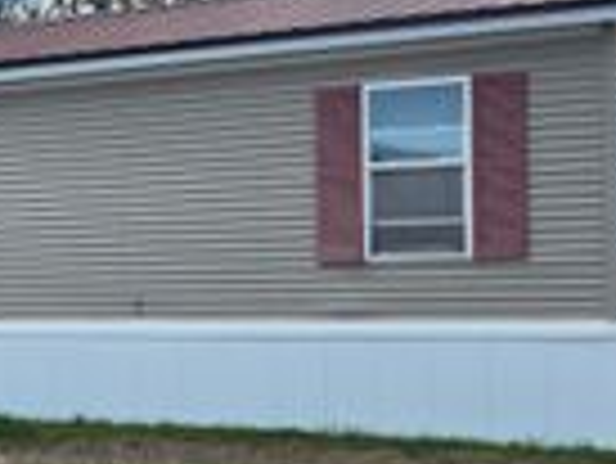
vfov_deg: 17.6
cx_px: -130
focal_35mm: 84
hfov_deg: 21.5
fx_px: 1496
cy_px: 304
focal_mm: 5.4
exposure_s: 1/2921
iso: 50
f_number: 1.8
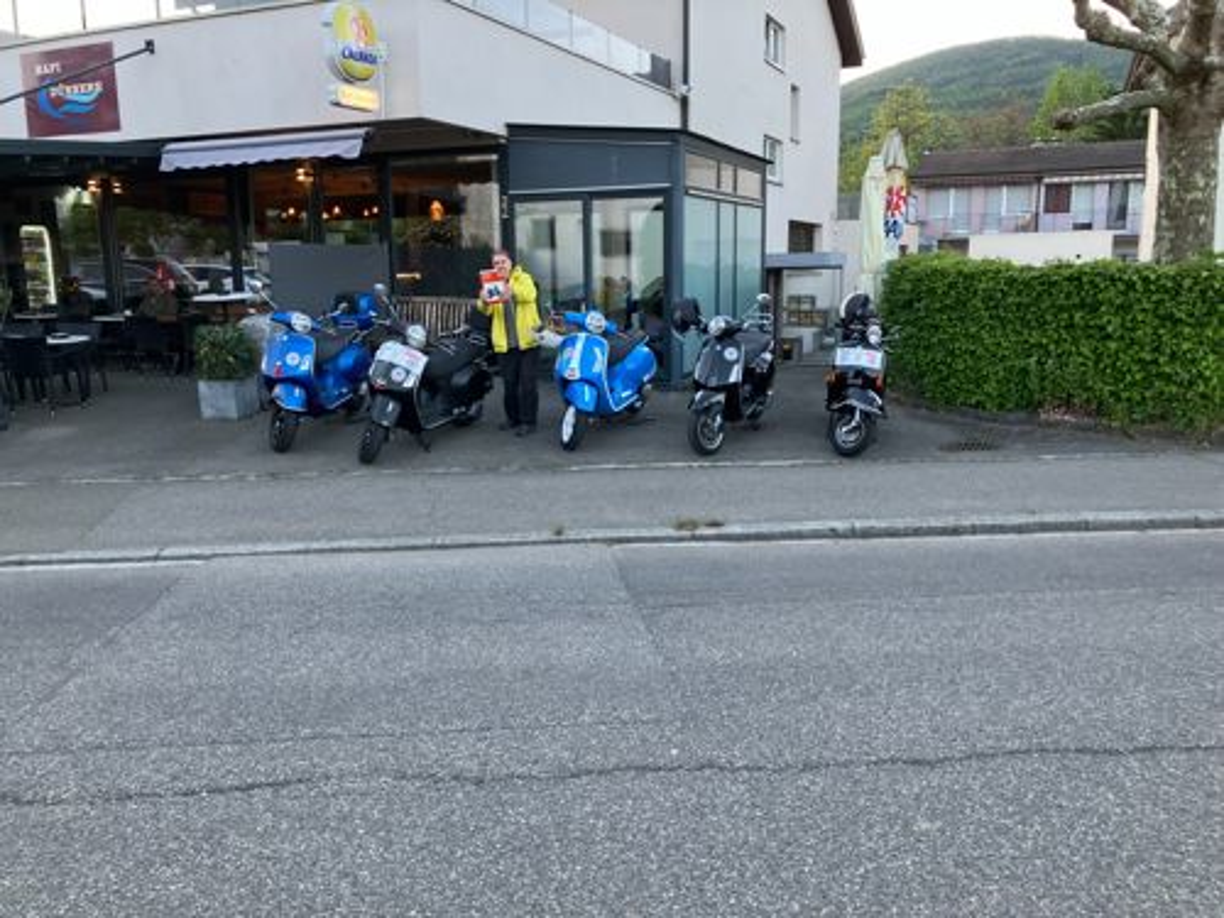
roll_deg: +0.1
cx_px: 612
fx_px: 990
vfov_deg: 49.7
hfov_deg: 63.4
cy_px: 459
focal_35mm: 28
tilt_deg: -9.2
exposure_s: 1/121
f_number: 1.8
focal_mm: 3.99
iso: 80
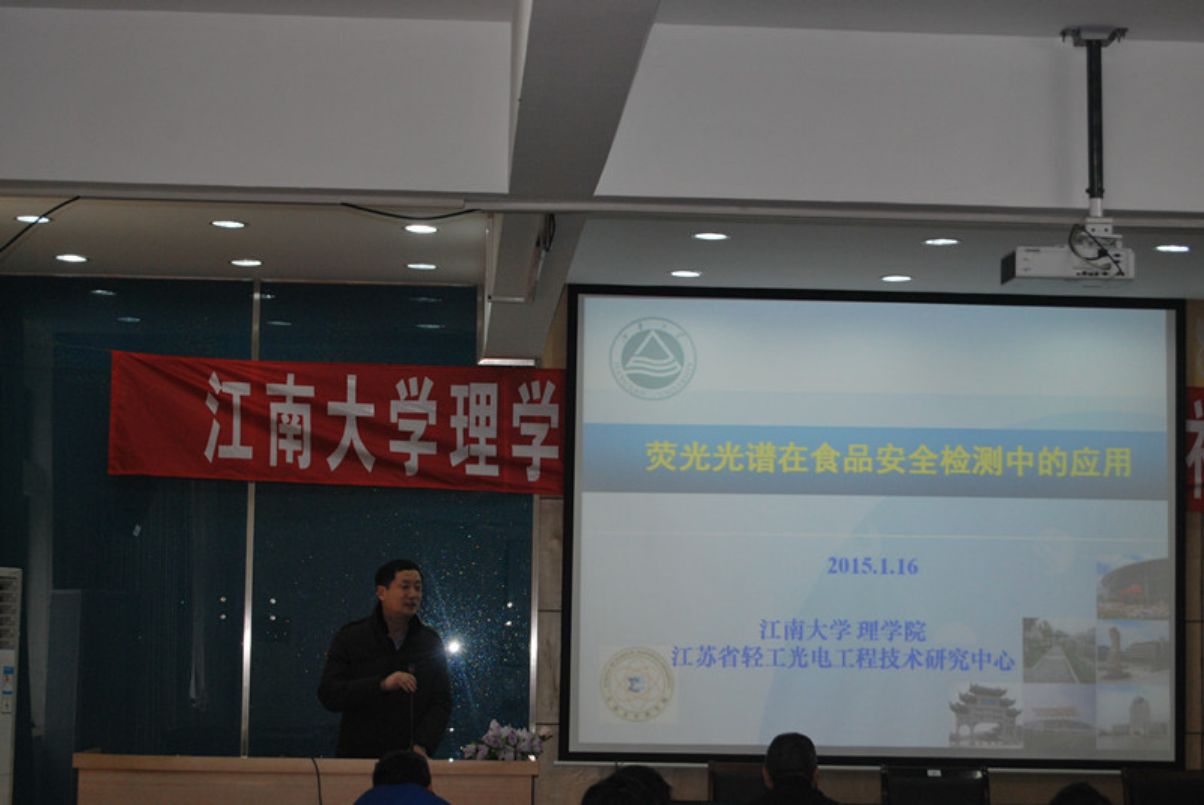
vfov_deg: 16.6
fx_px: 2762
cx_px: 602
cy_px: 402
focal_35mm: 82
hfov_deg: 24.6
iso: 400
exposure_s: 1/60
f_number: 5.6
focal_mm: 55
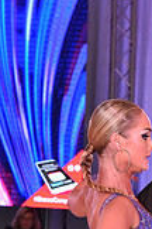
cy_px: 327
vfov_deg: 8.6
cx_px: 164
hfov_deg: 5.8
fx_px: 1495
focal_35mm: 236
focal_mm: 66
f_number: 7.1
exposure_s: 1/320
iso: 2500
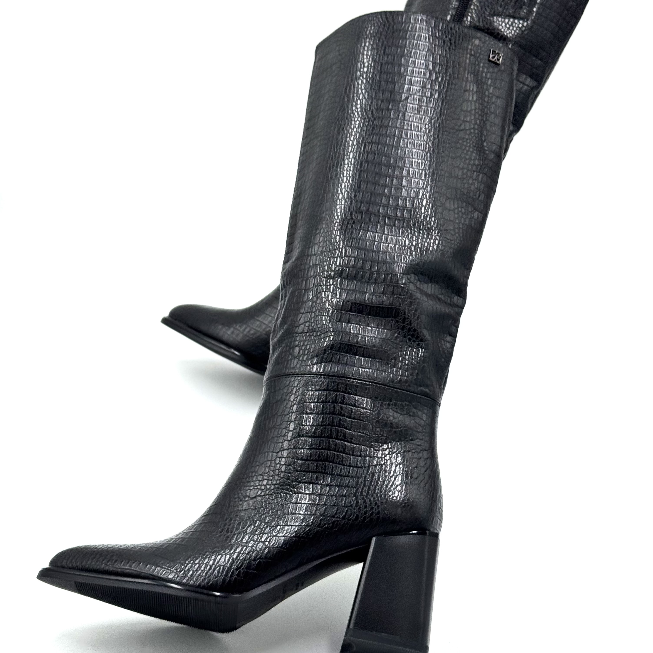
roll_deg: -1.0
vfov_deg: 30.0
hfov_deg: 30.0
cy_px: 319
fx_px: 1217
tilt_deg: -21.4
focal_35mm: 57
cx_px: 325
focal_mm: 6.76
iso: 64
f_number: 1.78
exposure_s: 1/588
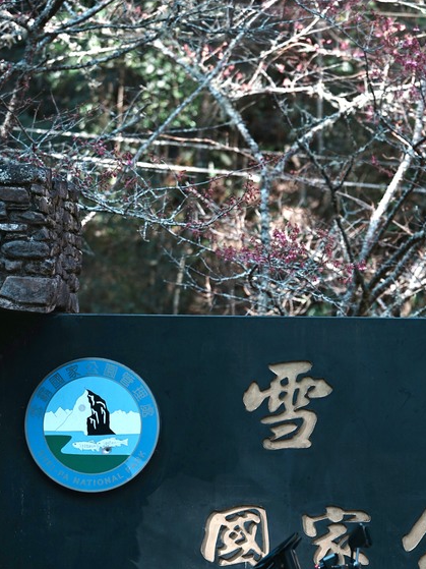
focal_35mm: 161
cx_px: 362
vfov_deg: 12.3
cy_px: 402
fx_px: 2643
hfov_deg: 9.2
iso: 125
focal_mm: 80
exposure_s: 1/800
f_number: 2
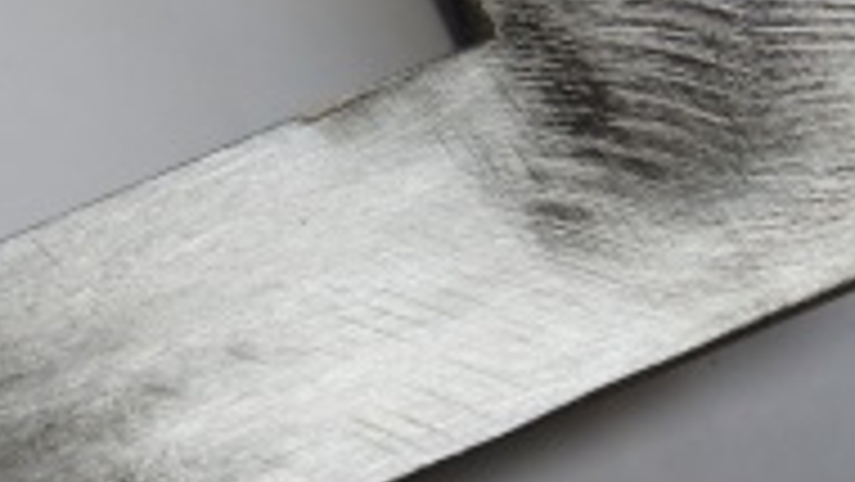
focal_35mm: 174
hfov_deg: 12.3
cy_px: 77
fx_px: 3951
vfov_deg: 7.0
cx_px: 171
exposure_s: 1/80
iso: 1000
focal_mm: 47
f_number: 5
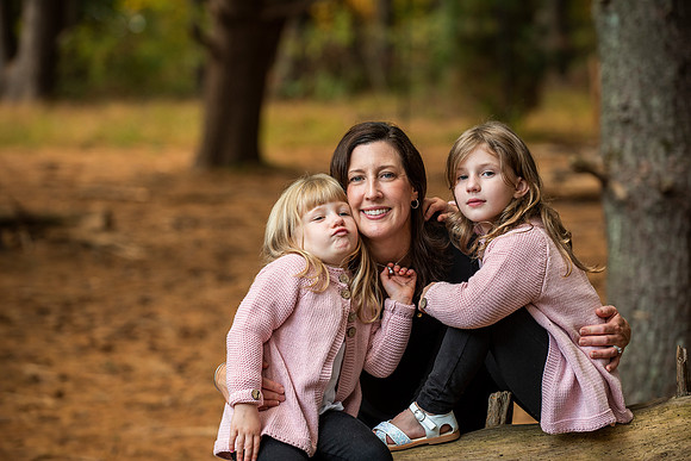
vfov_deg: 10.2
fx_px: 2592
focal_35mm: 135
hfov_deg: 15.2
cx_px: 346
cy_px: 230
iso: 250
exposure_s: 1/160
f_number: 4
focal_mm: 135
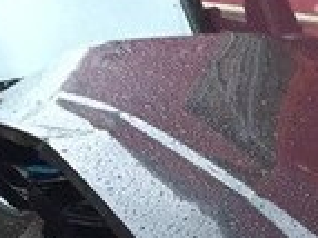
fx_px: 1230
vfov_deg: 10.7
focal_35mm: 134
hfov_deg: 14.5
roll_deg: +1.0
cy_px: 341
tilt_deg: -20.4
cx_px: 314
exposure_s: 1/17
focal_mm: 4.15
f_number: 2.2
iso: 250
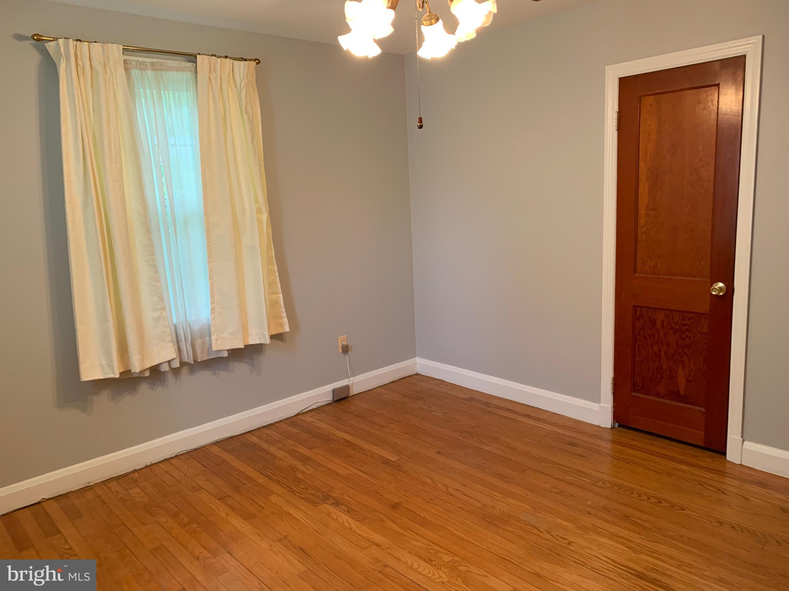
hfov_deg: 67.3
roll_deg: +3.0
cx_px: 394
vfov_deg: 53.1
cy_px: 296
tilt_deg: -10.7
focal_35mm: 26
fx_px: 593
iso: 160
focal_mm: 4.25
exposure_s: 1/60
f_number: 1.8
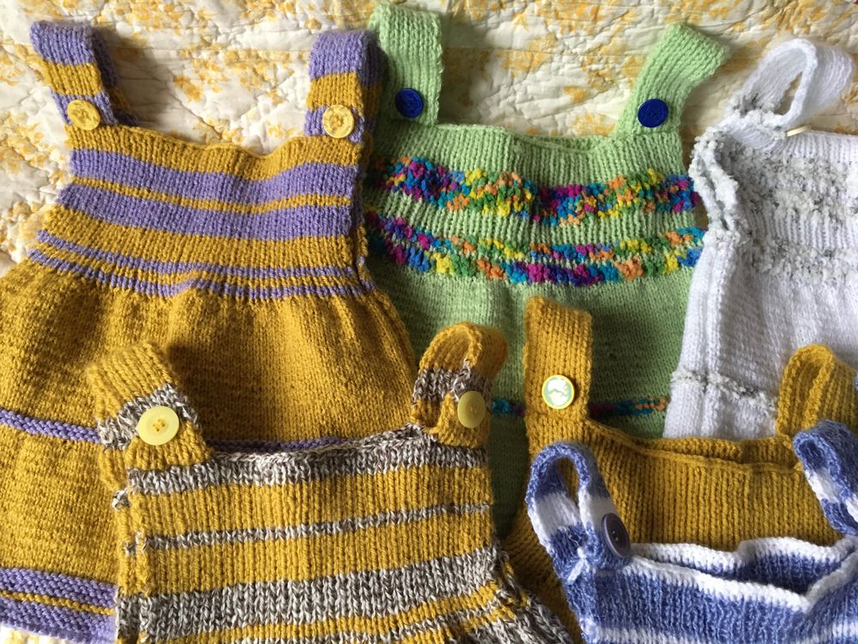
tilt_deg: -74.7
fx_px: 719
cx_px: 429
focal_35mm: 29
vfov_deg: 48.2
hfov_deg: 61.7
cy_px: 322
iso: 200
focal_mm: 4.15
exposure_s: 1/33
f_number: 2.2
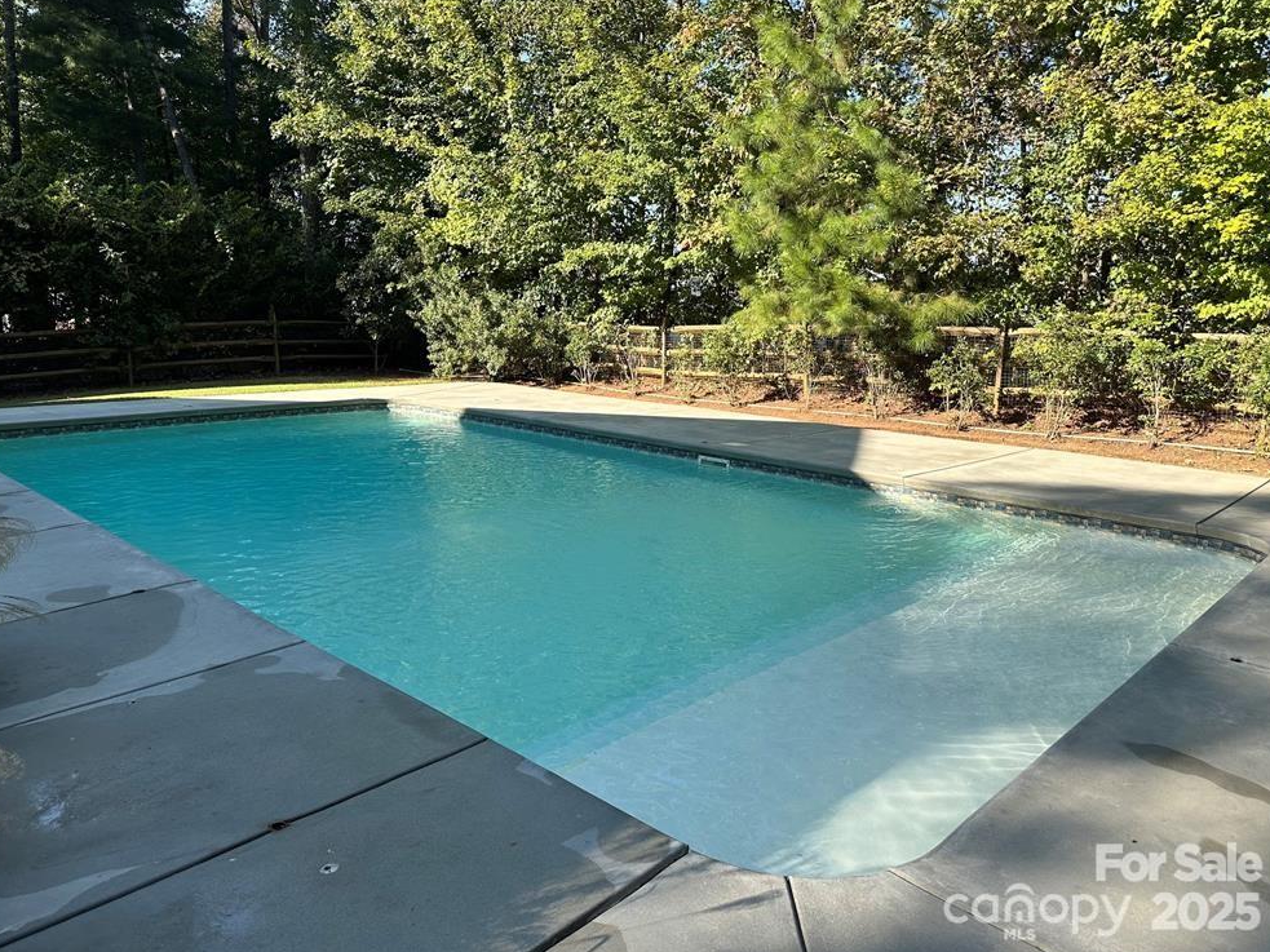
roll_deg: -1.4
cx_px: 647
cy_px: 469
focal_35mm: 25
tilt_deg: -9.7
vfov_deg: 54.9
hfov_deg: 69.4
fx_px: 917
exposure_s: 1/1227
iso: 80
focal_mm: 6.86
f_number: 1.78
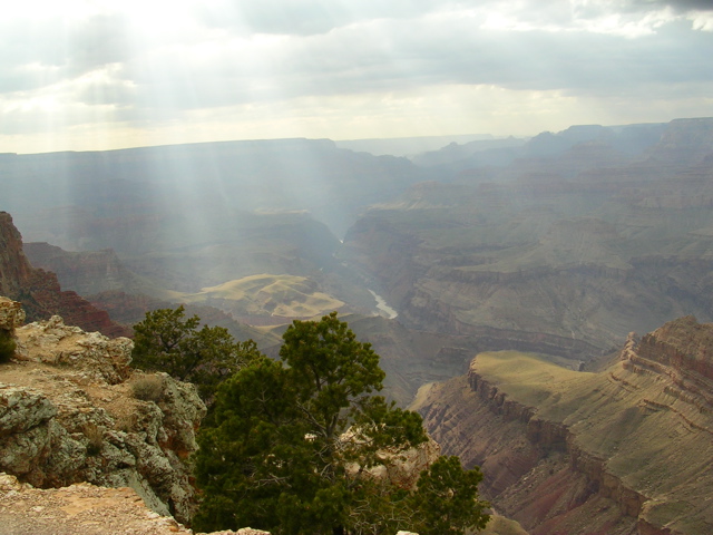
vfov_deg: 37.7
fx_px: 783
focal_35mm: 38
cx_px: 356
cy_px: 268
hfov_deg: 49.0
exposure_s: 1/184
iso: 50
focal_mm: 5.8
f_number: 5.6
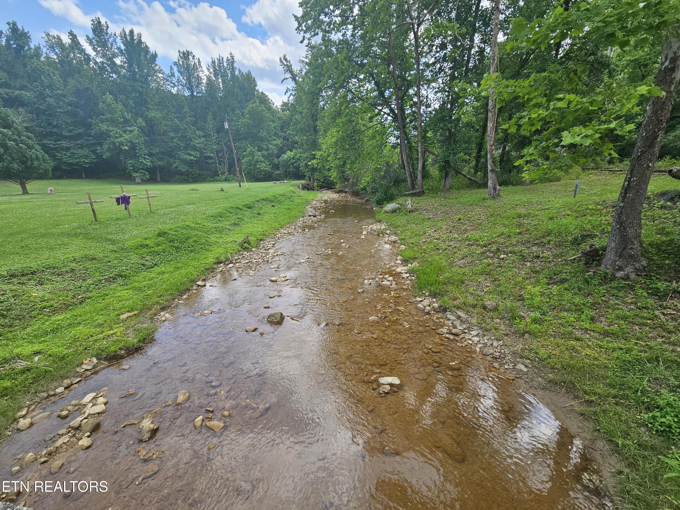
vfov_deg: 89.9
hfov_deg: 106.2
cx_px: 340
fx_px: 255
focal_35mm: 13
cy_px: 255
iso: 50
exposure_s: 1/677
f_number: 2.2
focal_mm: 2.2
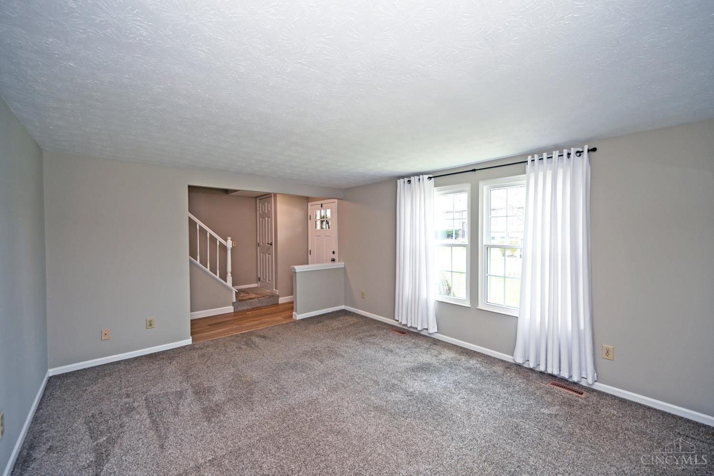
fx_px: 278
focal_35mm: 14
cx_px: 357
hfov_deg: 104.3
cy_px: 238
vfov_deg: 81.2
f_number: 4
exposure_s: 1/60
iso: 320
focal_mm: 14
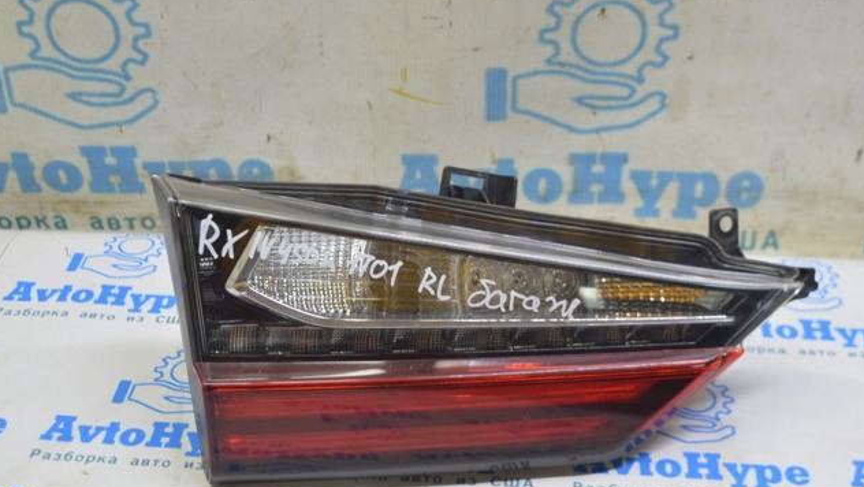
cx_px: 432
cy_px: 261
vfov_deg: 22.2
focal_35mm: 54
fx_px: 1238
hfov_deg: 38.5
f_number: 5.6
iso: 400
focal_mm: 34
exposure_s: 1/20
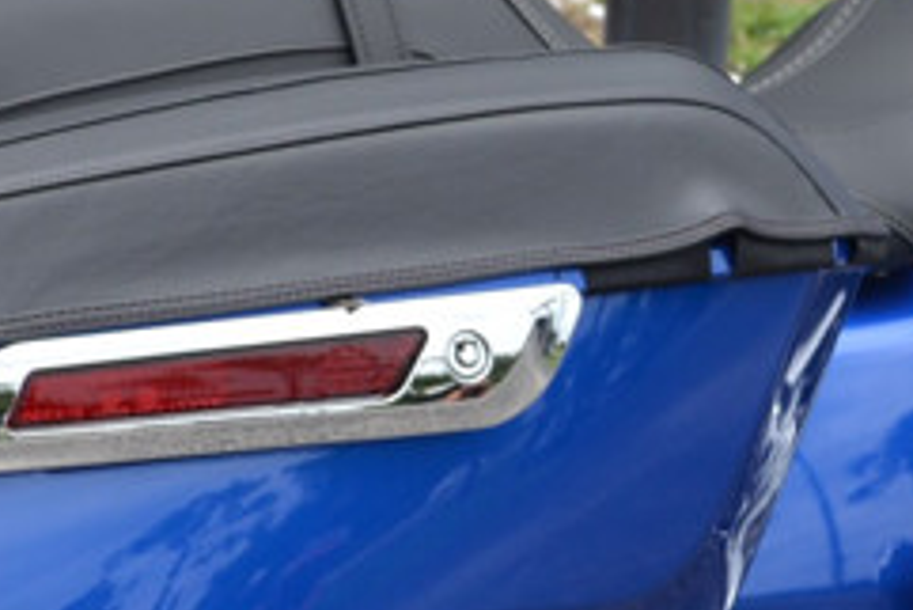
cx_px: 788
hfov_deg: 11.4
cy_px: 337
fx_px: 4542
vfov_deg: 7.7
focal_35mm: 179
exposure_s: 1/200
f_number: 7.1
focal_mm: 24
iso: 100
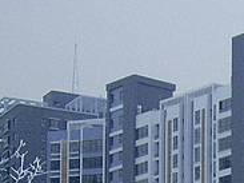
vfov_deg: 6.7
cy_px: 470
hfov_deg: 8.9
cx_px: 505
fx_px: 1465
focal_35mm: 208
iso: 100
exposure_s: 1/320
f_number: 5.6
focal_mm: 7.9
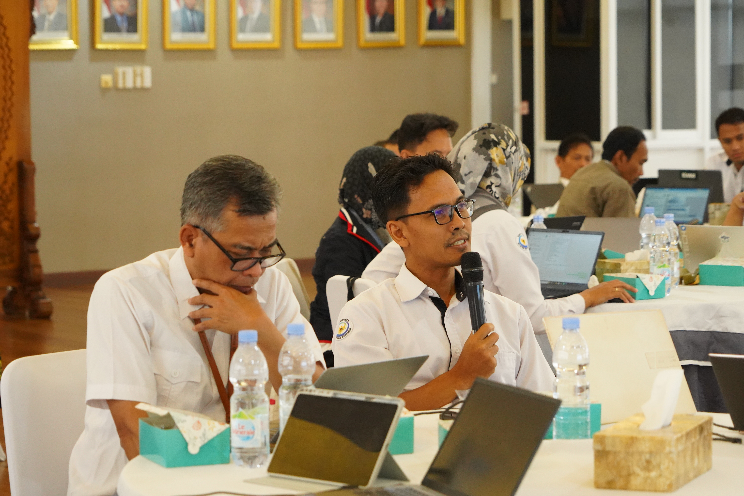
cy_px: 248
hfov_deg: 18.1
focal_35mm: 113
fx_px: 2335
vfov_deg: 12.1
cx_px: 372
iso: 8000
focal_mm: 113
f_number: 6.3
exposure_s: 1/125
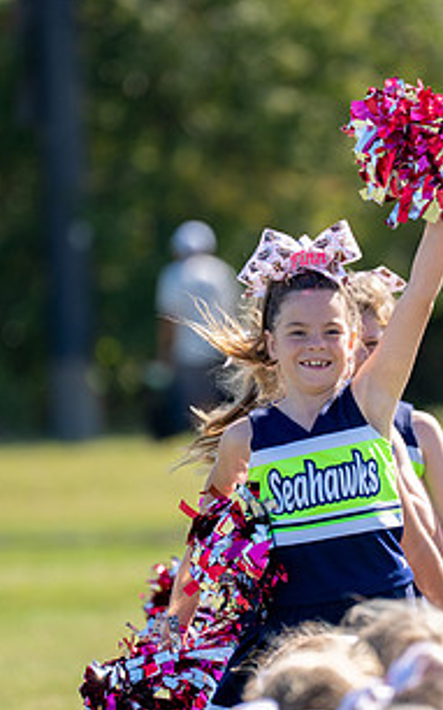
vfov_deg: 4.7
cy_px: 410
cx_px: 287
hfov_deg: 2.9
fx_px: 8662
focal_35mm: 448
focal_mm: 185
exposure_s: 1/2000
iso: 200
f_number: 2.8
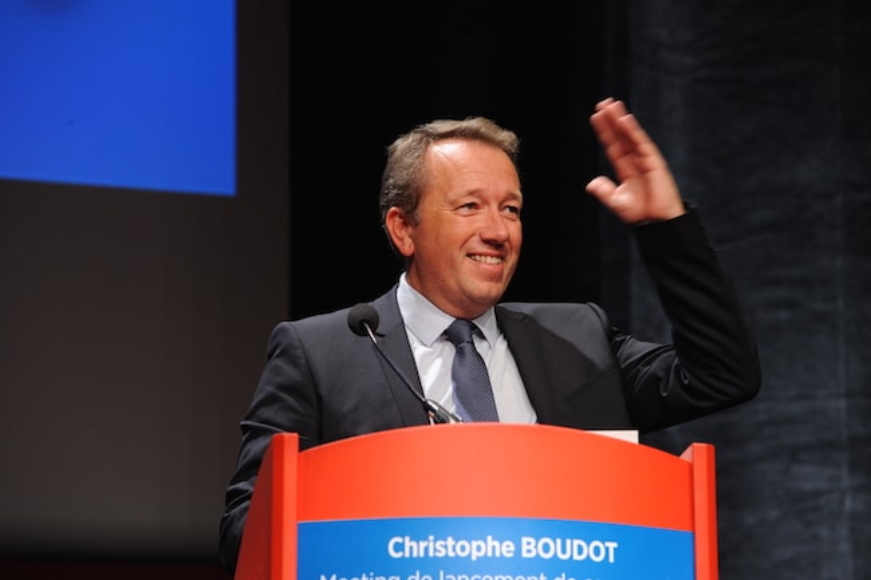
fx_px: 4112
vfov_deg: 8.1
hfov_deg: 12.1
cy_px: 290
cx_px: 436
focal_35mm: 170
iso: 1600
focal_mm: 170
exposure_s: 1/100
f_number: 5.6
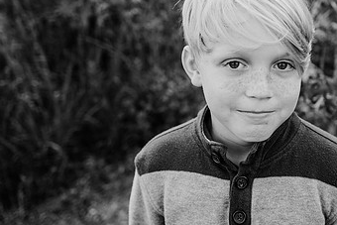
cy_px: 69
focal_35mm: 41
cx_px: 247
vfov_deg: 32.3
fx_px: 384
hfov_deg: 46.0
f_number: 2.5
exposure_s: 1/800
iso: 200
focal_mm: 24
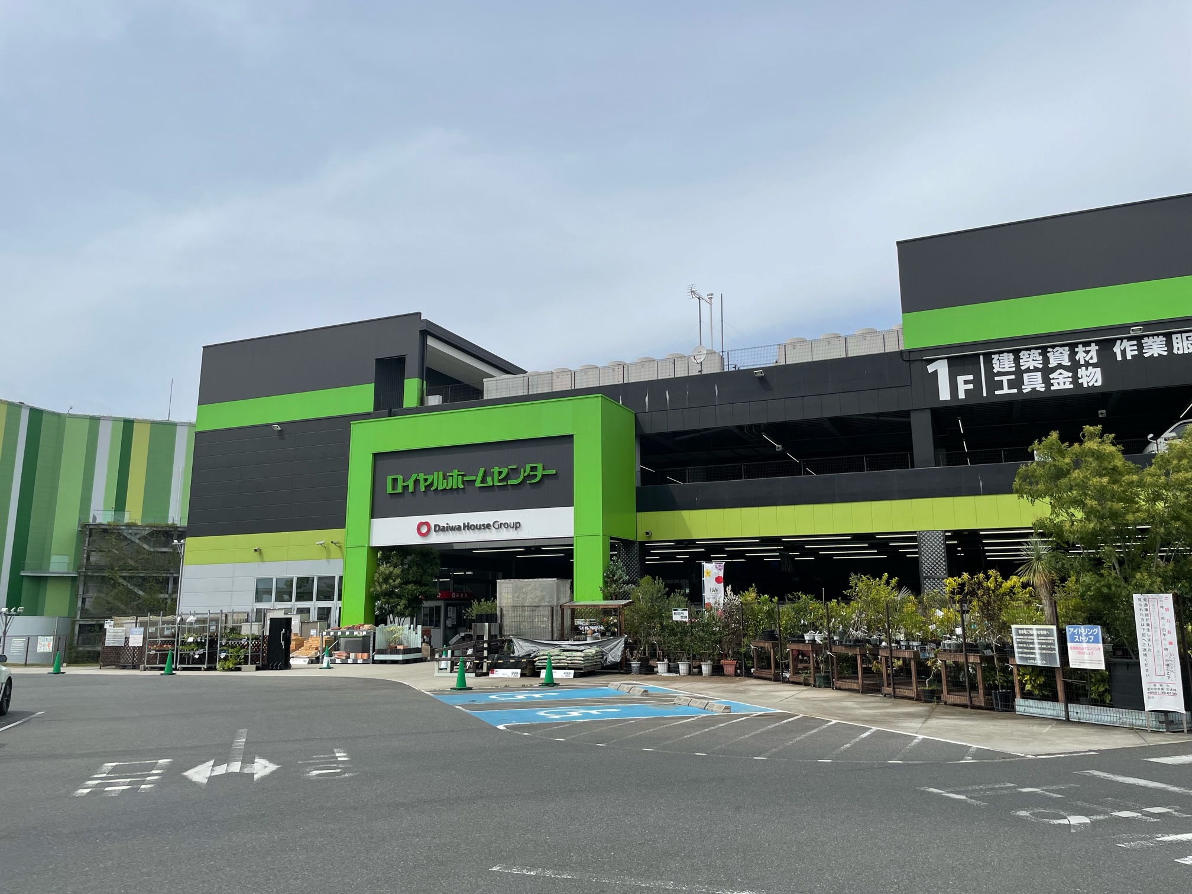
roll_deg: +0.5
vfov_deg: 53.1
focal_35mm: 26
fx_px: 895
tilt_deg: +11.9
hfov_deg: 67.3
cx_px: 596
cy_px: 447
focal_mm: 4.2
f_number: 1.6
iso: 32
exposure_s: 1/5556
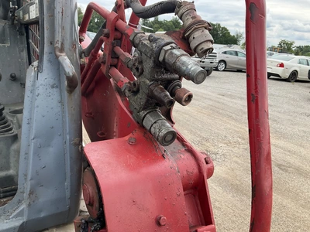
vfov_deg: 48.2
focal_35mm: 29
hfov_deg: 61.7
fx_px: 260
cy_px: 116
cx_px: 155
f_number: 1.8
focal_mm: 3
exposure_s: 1/439
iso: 25
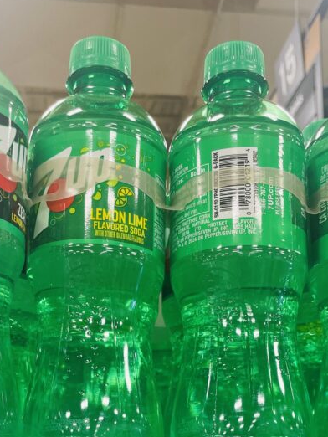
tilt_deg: +1.9
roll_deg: +1.2
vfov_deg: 34.7
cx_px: 150
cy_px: 416
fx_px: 644
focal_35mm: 51
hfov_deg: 28.6
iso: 80
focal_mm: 4.2
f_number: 1.6
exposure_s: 1/60
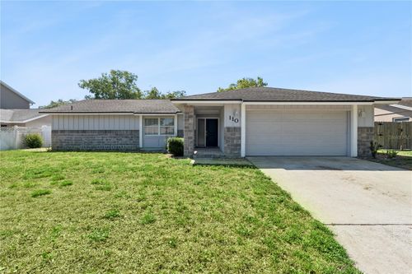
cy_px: 137
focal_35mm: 16
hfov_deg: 96.8
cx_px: 206
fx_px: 183
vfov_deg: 73.7
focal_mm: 16
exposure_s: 1/30
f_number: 20
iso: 100
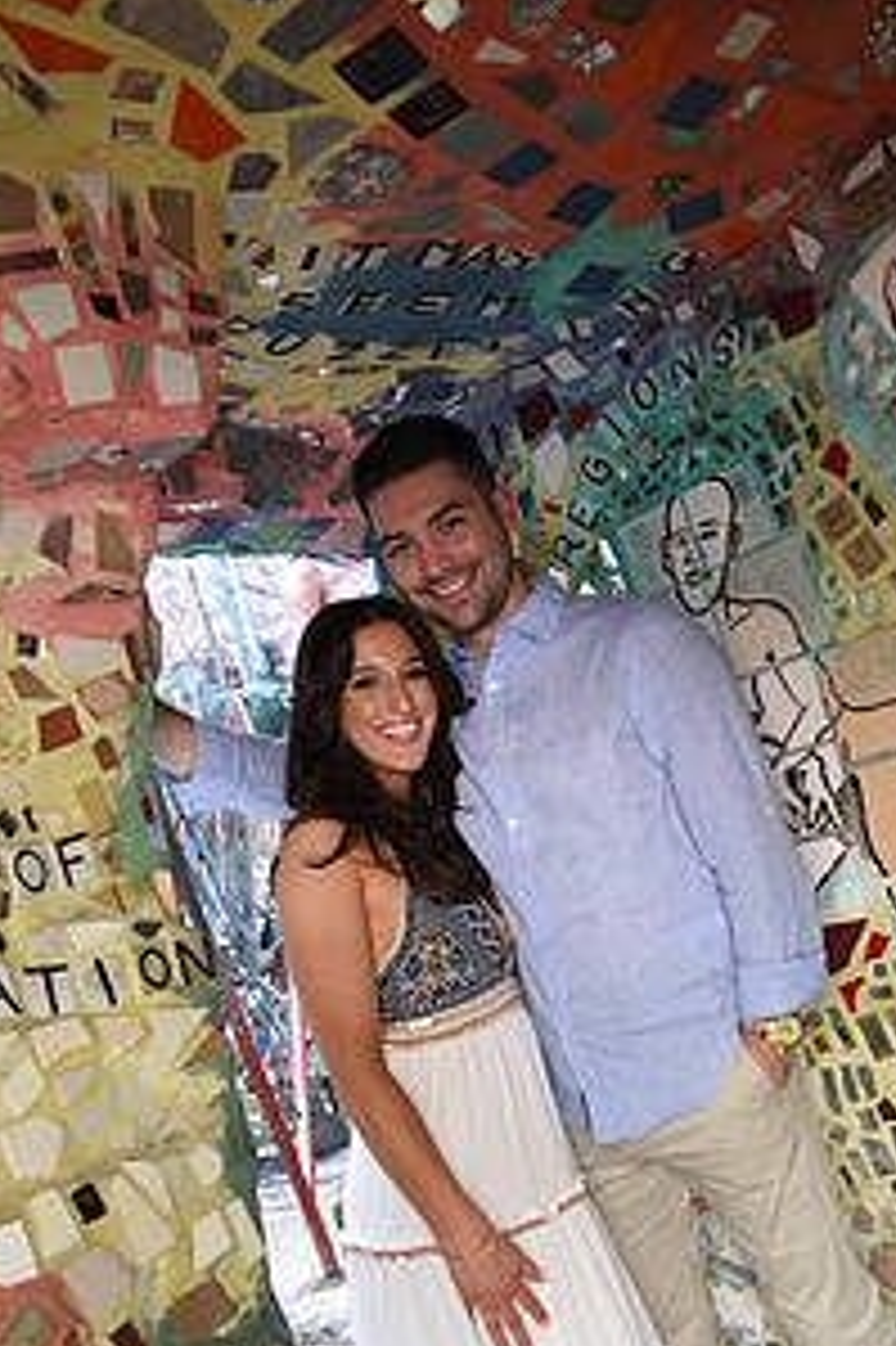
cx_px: 507
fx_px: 1233
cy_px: 936
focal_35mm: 33
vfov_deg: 55.6
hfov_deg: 39.9
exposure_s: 1/50
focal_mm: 17
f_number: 3.5
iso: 320
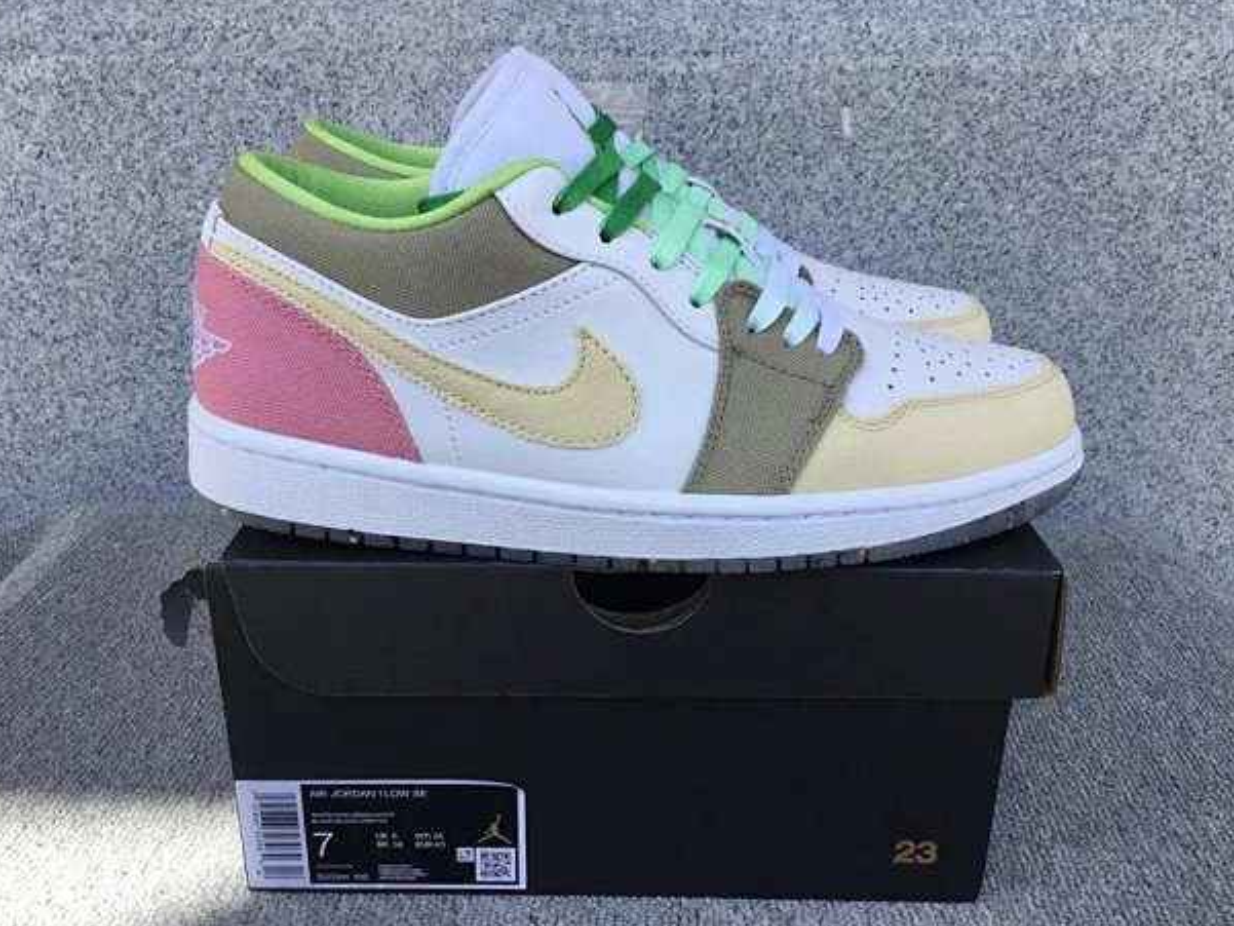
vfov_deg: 43.0
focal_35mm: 33
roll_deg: -0.1
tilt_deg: -21.2
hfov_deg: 55.3
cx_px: 626
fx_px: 1177
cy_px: 483
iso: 25
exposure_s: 1/413
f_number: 2.4
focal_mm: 3.3
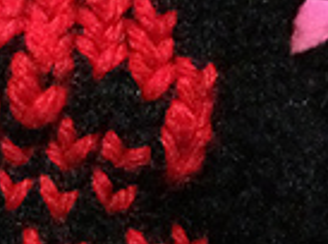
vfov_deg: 9.0
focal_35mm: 164
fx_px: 1550
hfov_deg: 11.4
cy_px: 155
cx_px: -206
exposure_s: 1/15
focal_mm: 4.28
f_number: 2.4
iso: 800
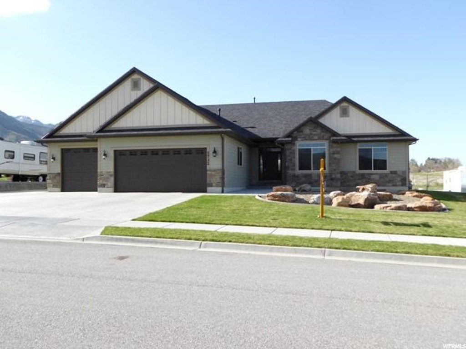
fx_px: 417
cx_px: 233
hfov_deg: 58.4
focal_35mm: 31
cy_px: 174
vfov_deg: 45.4
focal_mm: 5.4
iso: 100
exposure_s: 1/400
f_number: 3.5
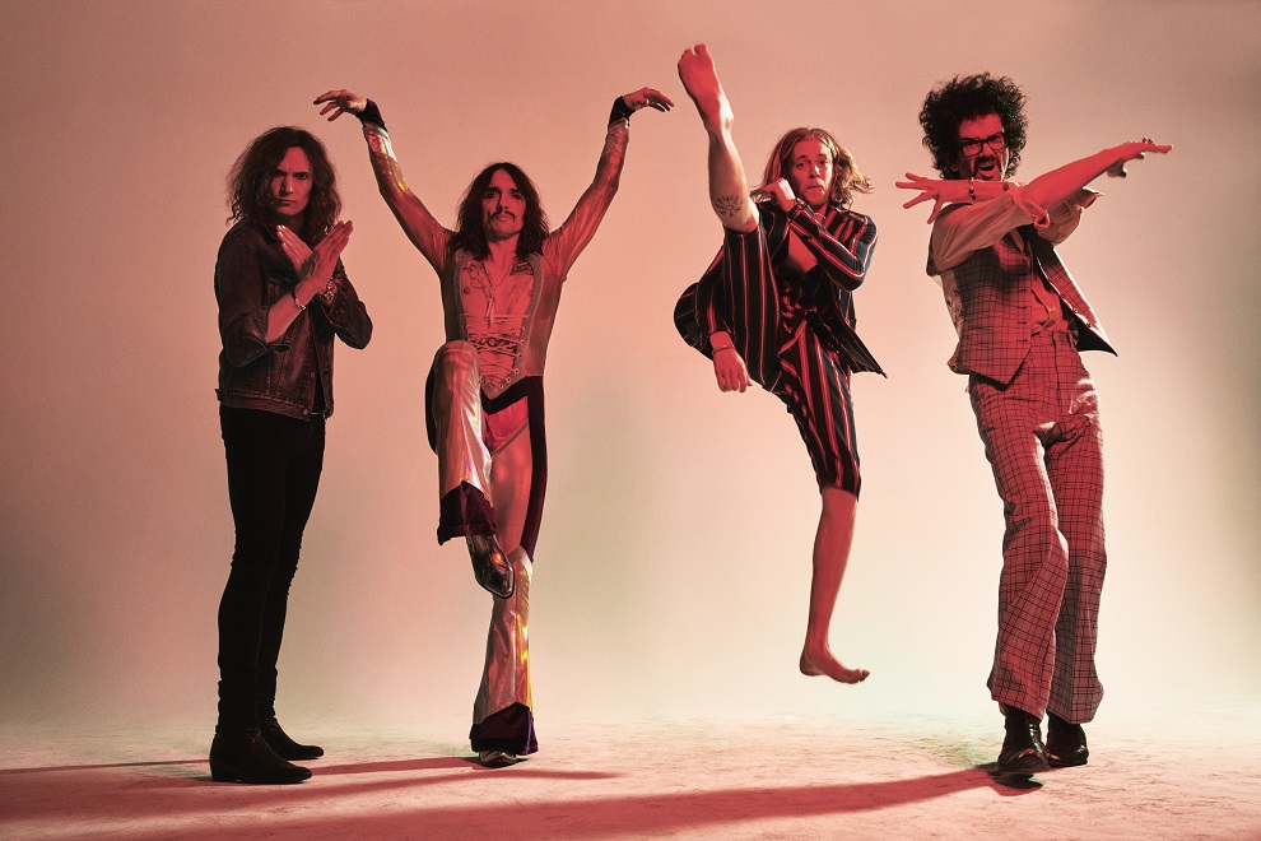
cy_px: 420
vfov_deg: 36.9
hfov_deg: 53.1
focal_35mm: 36
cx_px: 630
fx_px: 1261
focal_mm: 36
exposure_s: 1/160
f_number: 14
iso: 100
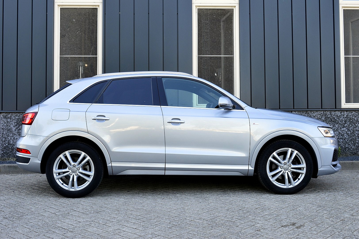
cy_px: 120
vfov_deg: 35.4
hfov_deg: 51.3
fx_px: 374
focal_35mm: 38
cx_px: 180
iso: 400
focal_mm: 25
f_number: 9
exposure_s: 1/80
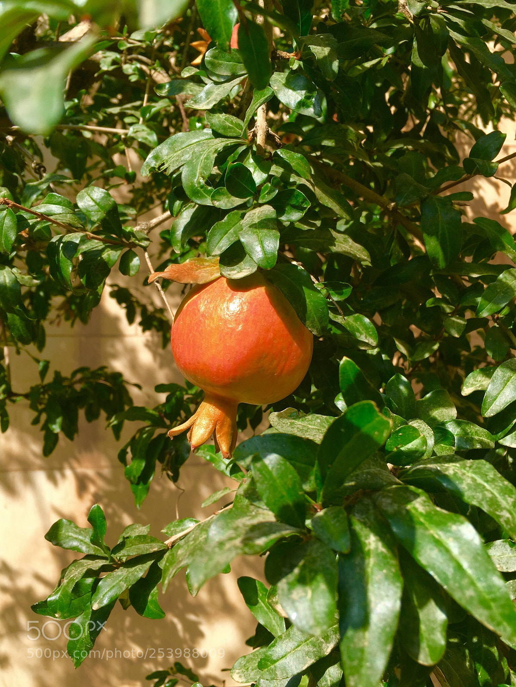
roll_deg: +0.8
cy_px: 344
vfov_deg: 61.7
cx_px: 258
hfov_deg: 48.2
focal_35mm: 29
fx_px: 576
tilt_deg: -1.0
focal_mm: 4.15
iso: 25
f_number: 2.2
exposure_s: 1/785
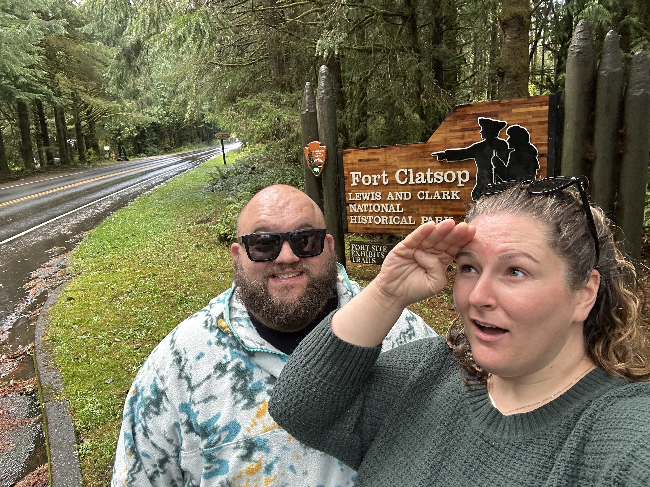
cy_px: 244
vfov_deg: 58.9
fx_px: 432
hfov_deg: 73.9
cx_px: 325
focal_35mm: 23
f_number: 1.9
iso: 80
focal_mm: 2.69
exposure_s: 1/72
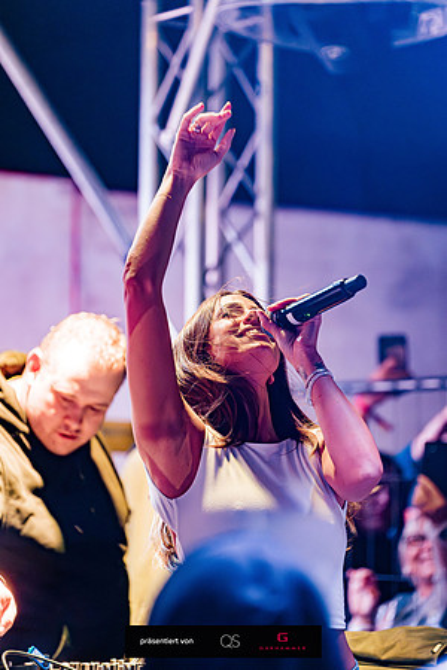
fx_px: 2794
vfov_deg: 13.7
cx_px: 224
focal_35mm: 150
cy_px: 335
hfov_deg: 9.1
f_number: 2.8
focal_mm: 150
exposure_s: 1/160
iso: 5000
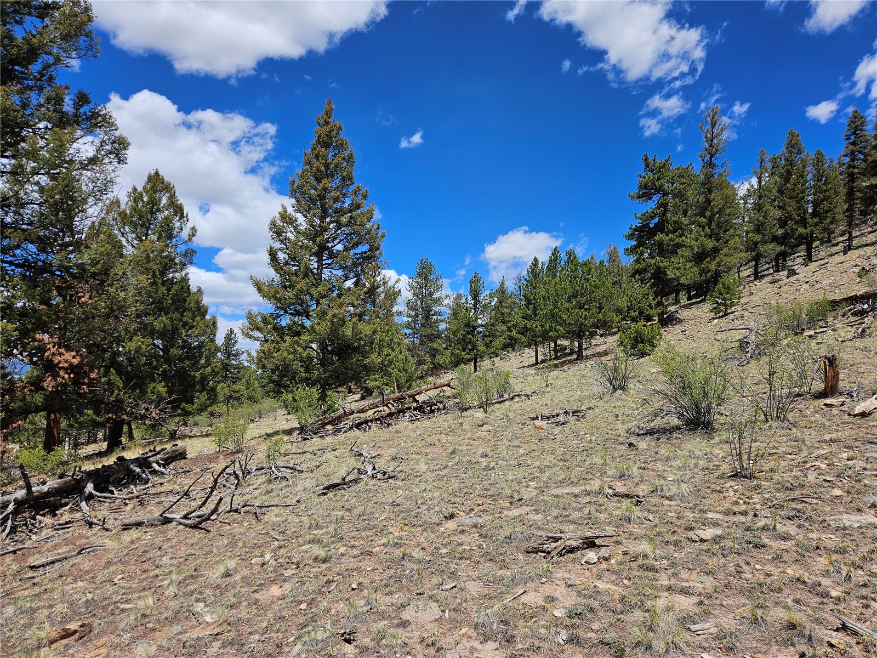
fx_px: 583
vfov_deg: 58.9
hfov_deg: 73.9
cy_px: 329
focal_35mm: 23
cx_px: 438
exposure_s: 1/2483
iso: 25
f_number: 1.8
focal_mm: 5.4
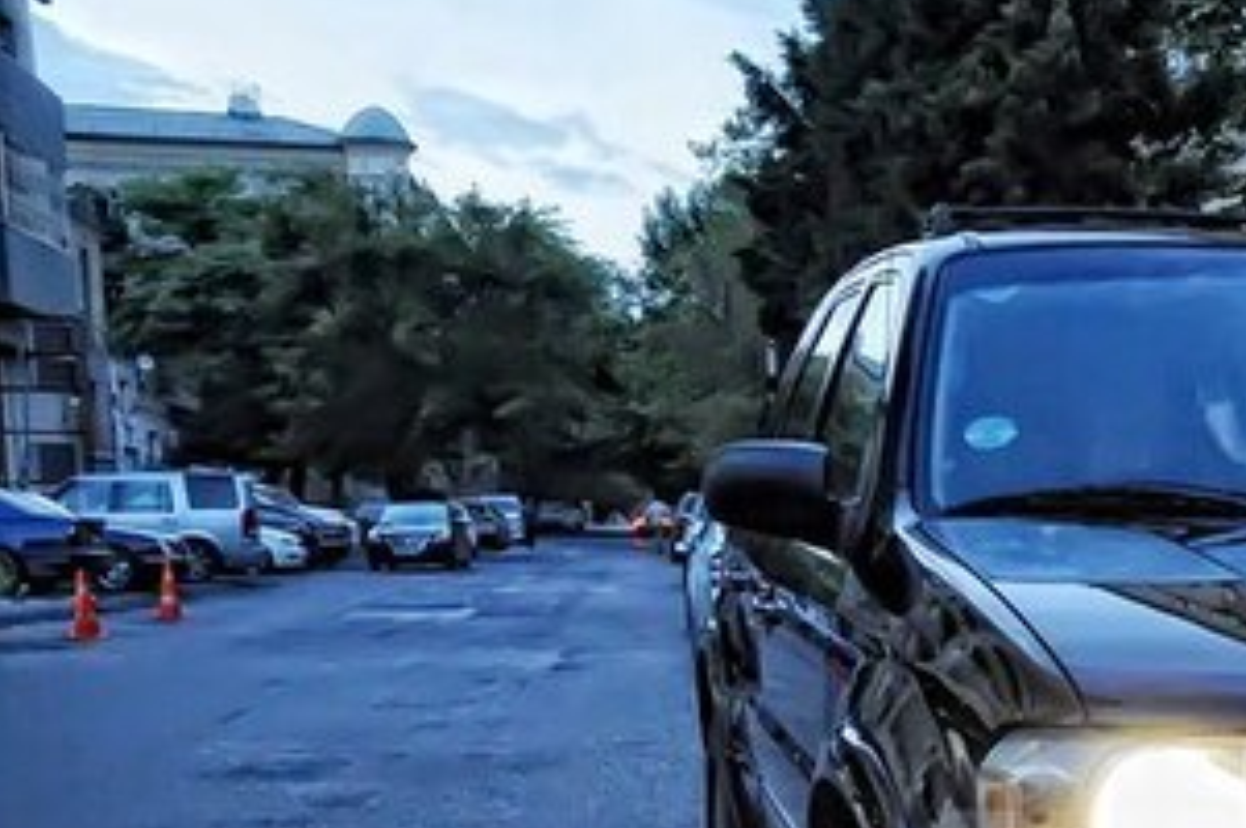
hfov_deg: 26.9
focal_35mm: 69
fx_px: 2389
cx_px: 1362
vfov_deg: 19.0
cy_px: 874
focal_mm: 21
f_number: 3.8
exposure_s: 1/100
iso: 2000
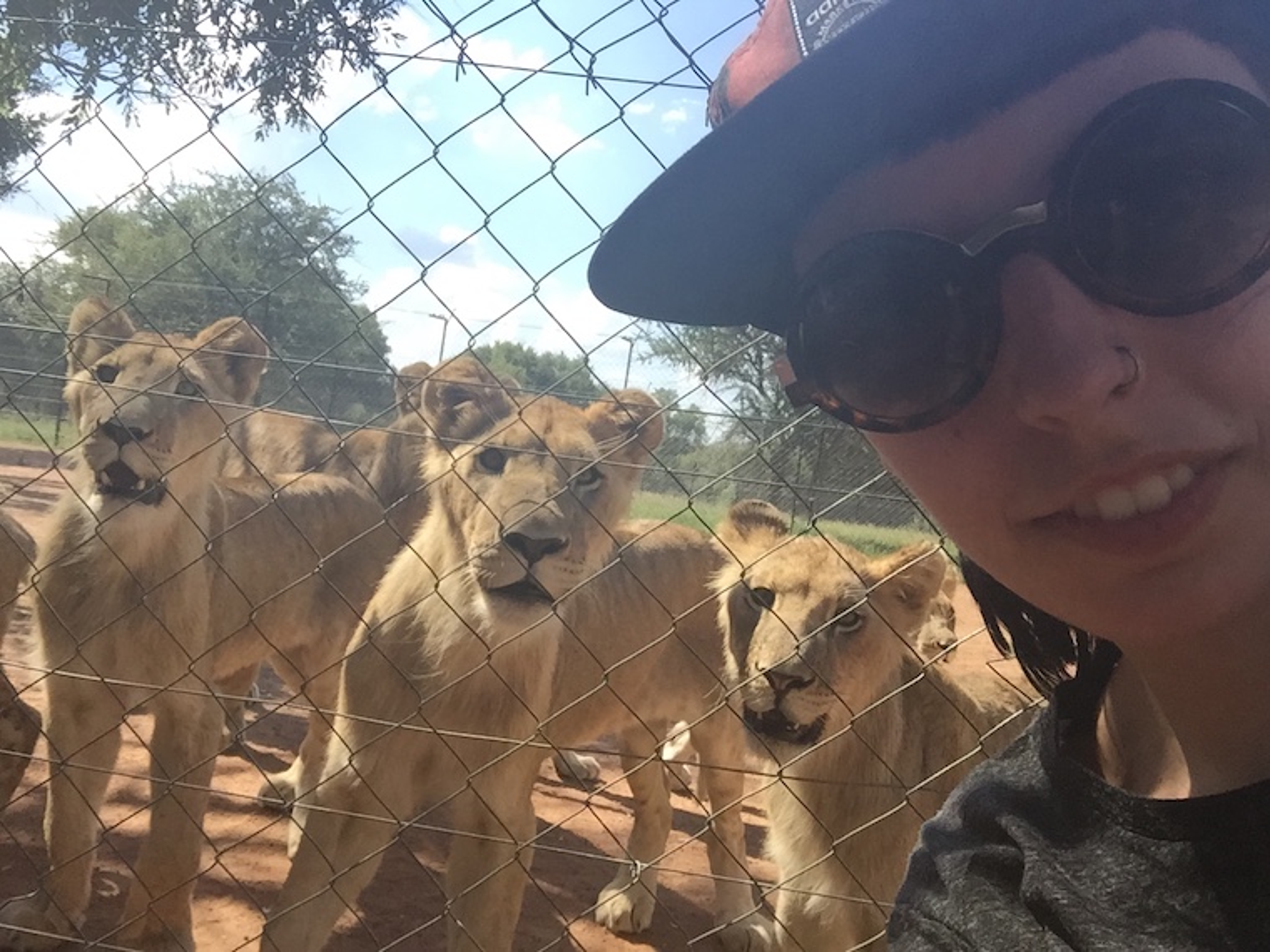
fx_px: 1137
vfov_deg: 45.4
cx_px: 635
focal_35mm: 31
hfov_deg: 58.4
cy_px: 476
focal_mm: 2.65
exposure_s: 1/641
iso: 32
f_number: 2.2
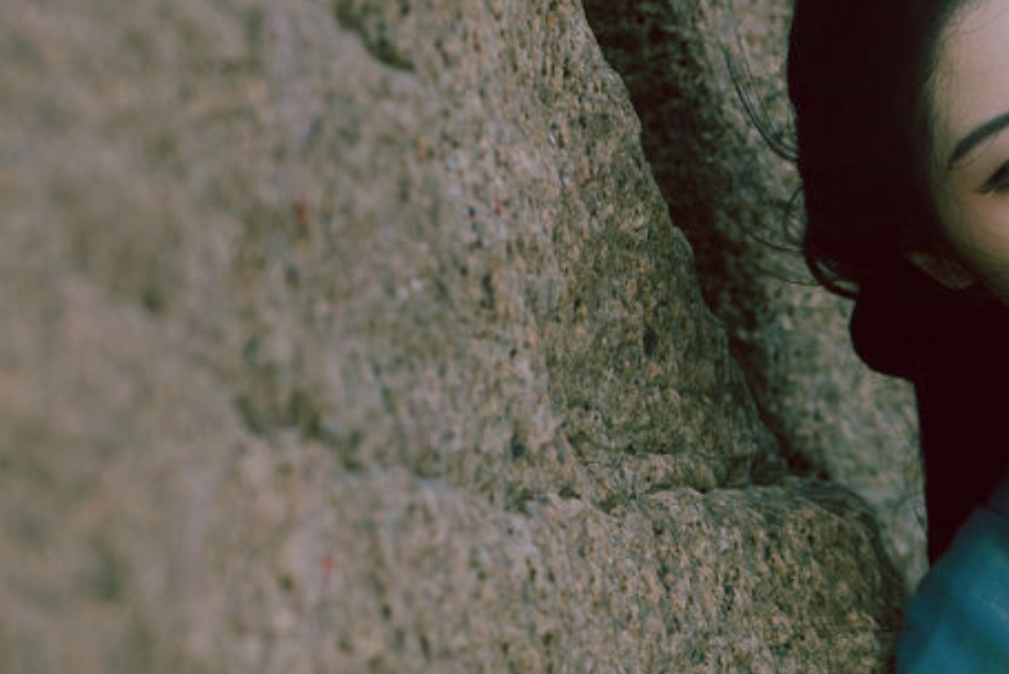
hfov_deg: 9.2
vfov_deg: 6.1
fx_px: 6282
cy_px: 685
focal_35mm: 224
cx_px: 874
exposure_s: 1/500
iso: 400
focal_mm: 85
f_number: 3.2
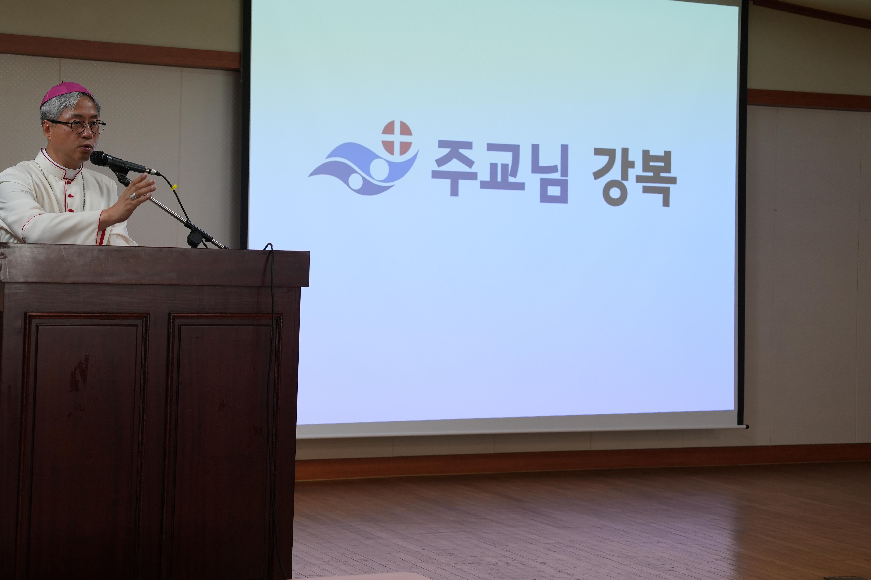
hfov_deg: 29.6
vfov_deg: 20.0
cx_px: 334
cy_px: 230
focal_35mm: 68
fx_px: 1645
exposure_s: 1/160
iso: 1000
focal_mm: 53
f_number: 4.5
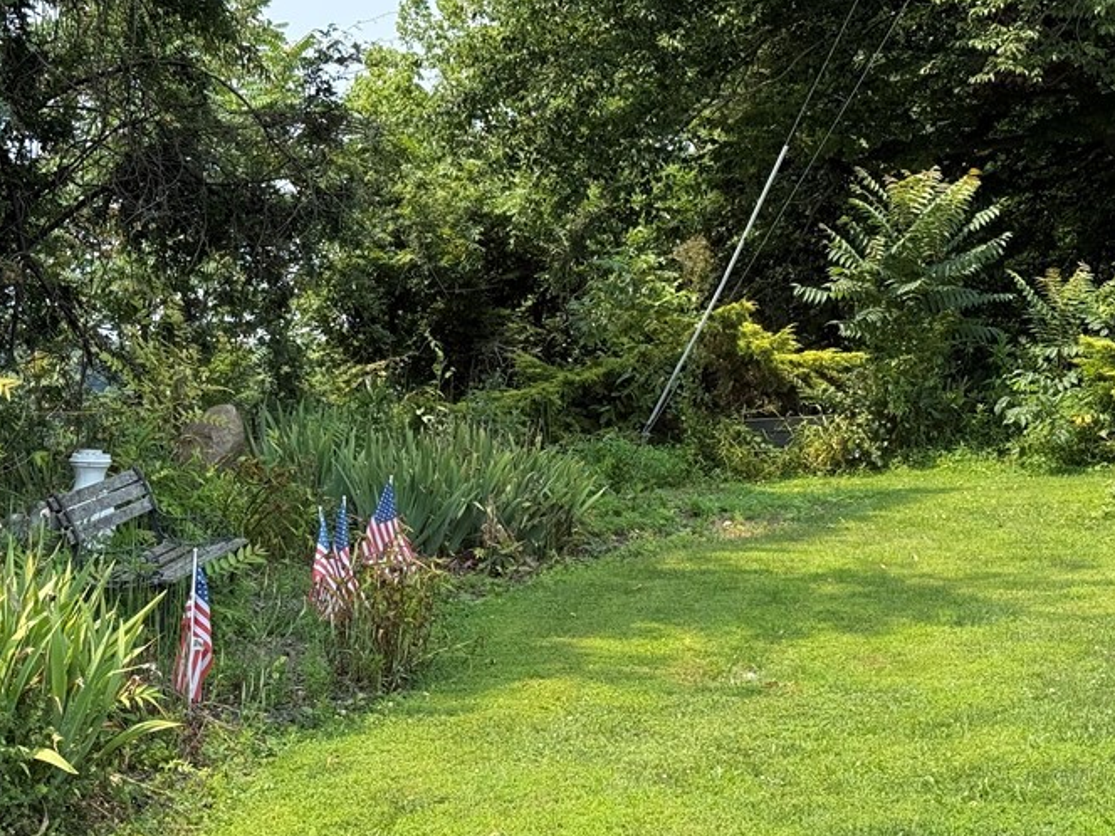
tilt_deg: -0.1
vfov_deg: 19.9
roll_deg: -0.5
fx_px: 2384
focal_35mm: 74
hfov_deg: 26.3
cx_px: 568
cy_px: 520
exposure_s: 1/2033
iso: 80
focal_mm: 6.76
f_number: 1.78
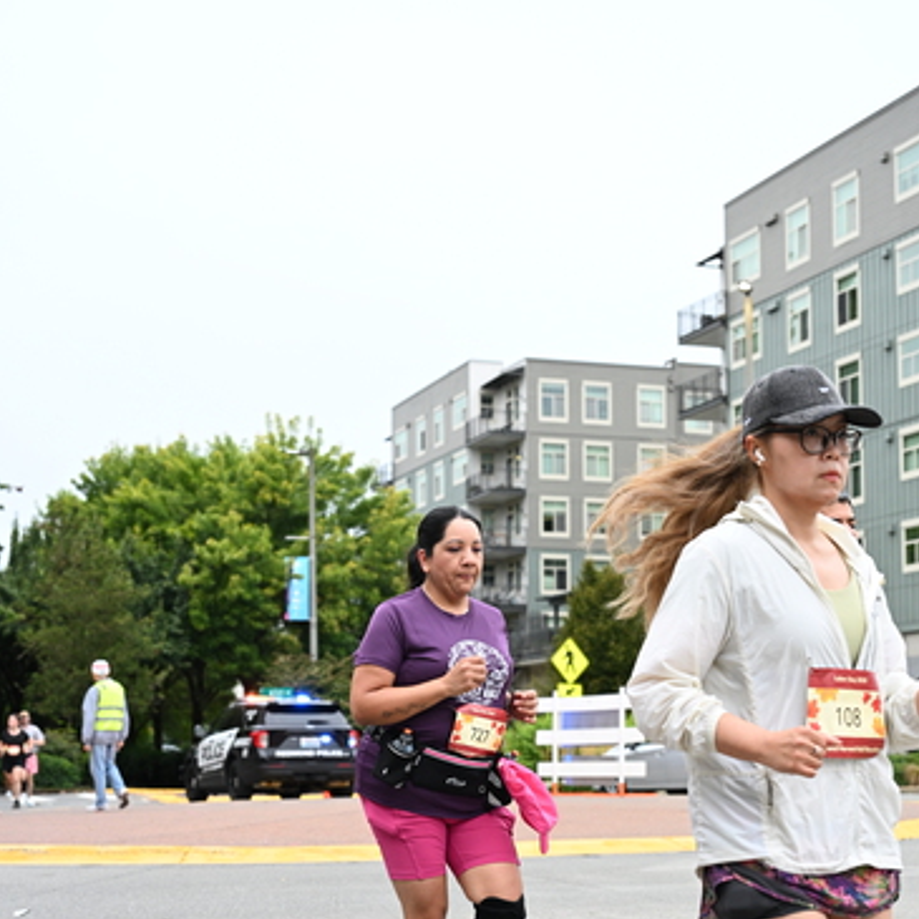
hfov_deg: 29.1
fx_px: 1772
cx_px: 460
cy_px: 650
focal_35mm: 59
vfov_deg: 28.8
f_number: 4
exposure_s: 1/800
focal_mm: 46
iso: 1600
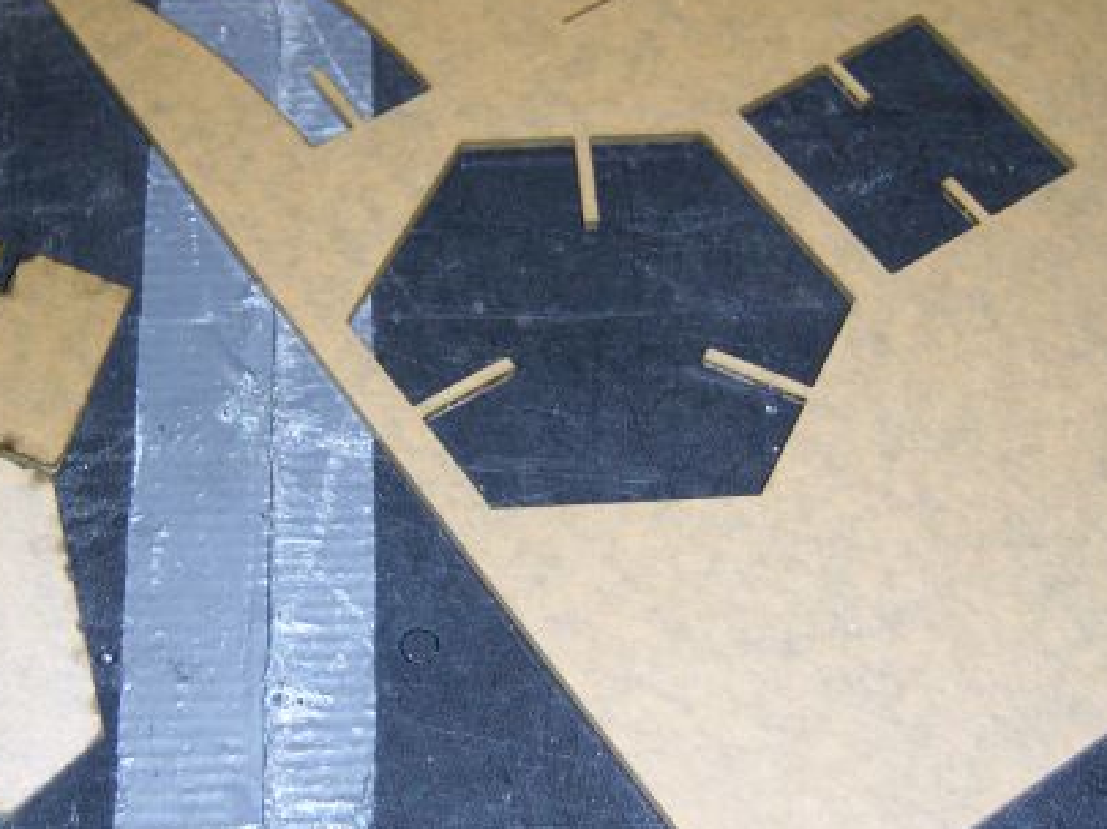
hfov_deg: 27.4
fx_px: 2269
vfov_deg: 20.7
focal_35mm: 71
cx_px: 439
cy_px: 308
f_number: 2.8
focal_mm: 7.5
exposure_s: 1/60
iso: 80
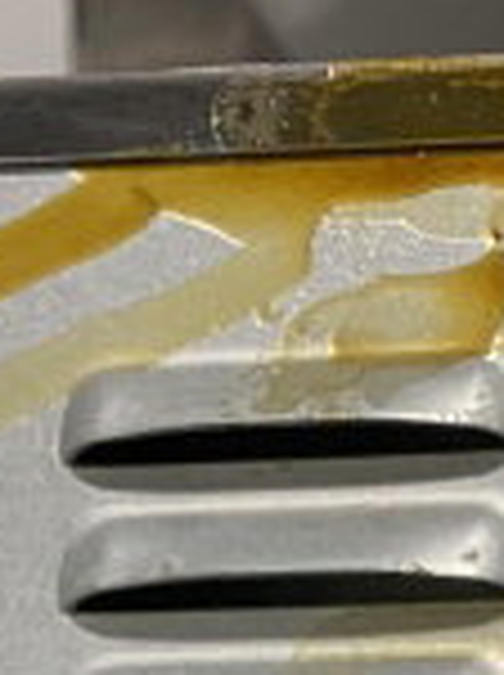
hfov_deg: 10.2
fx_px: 2745
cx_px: 693
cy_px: 1735
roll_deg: -2.4
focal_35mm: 141
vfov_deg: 11.2
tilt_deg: -25.2
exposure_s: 1/91
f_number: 1.8
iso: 125
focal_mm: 4.25
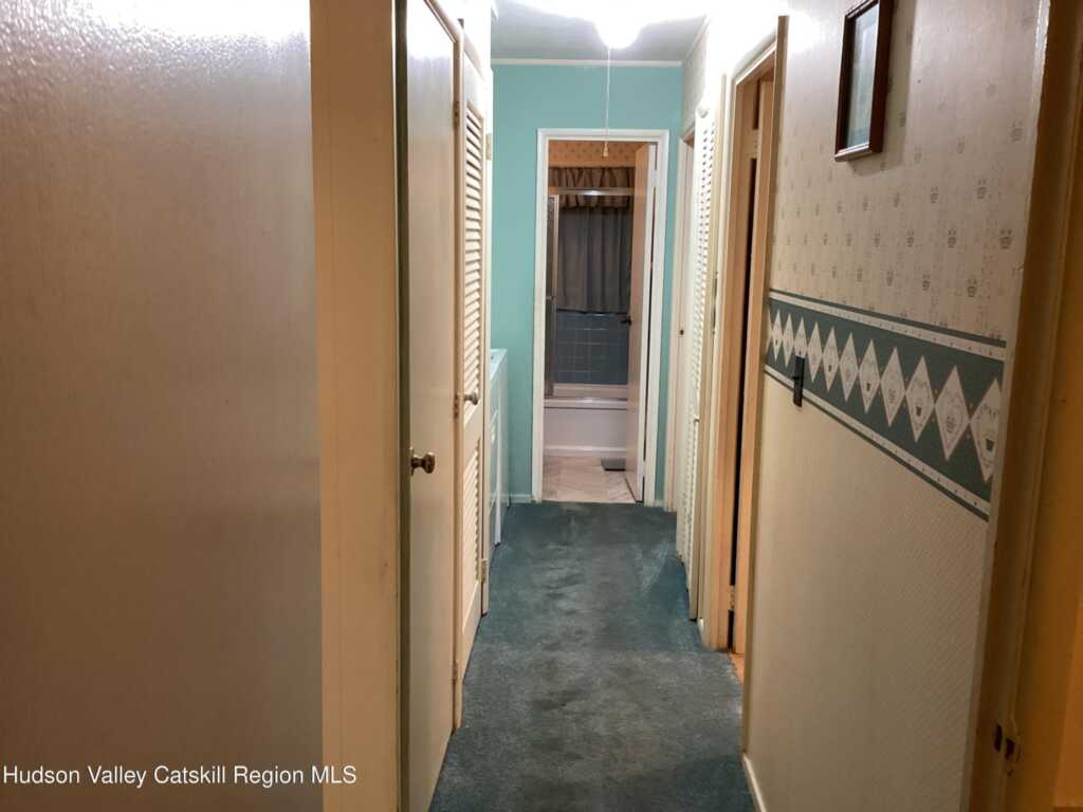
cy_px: 406
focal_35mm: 31
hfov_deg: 58.4
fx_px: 970
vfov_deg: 45.4
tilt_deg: -9.7
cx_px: 542
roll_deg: -1.3
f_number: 2.4
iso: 250
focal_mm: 3.3
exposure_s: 1/40
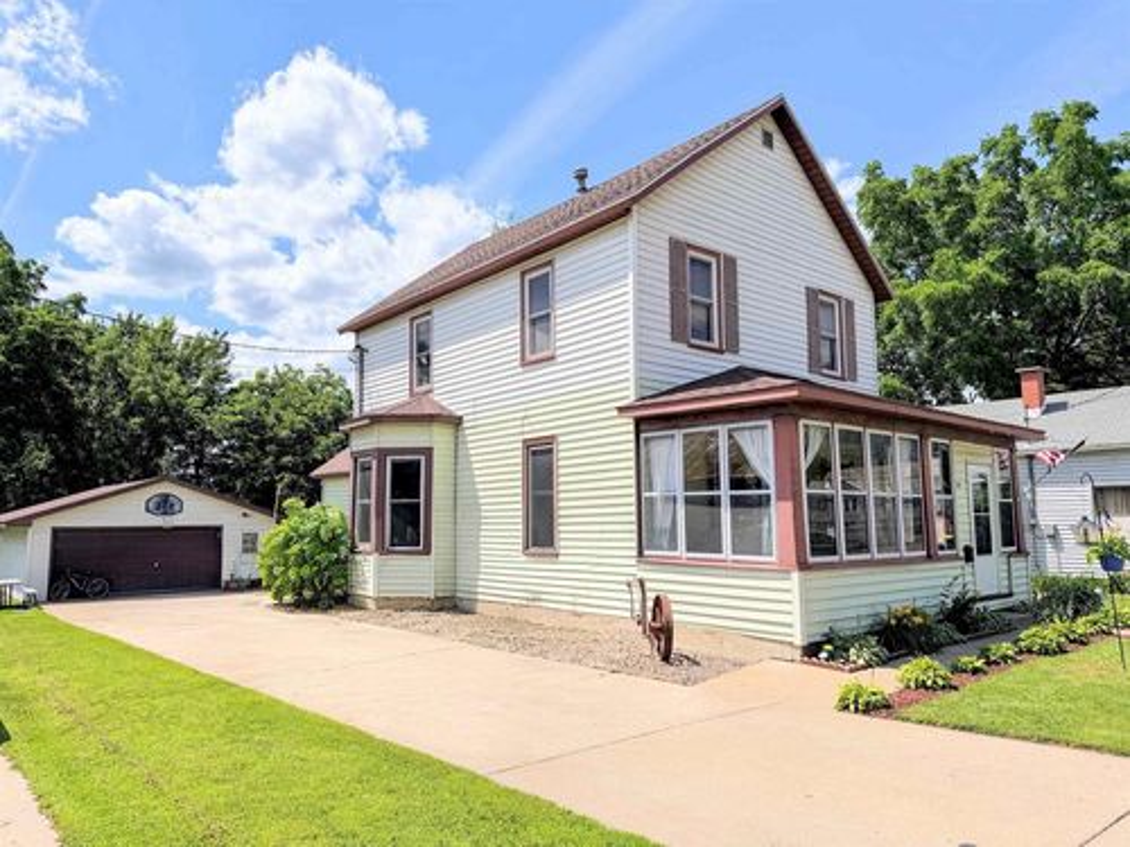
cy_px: 424
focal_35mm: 24
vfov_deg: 56.8
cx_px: 565
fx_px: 783
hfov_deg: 71.6
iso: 80
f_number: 1.78
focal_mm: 6.76
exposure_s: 1/6173
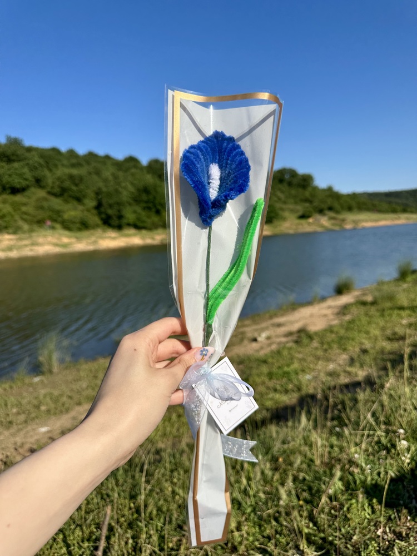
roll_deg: +3.8
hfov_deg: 56.8
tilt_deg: -5.7
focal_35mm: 24
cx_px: 208
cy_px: 278
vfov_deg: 71.6
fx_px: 385
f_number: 1.78
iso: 80
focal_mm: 6.86
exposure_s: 1/6211
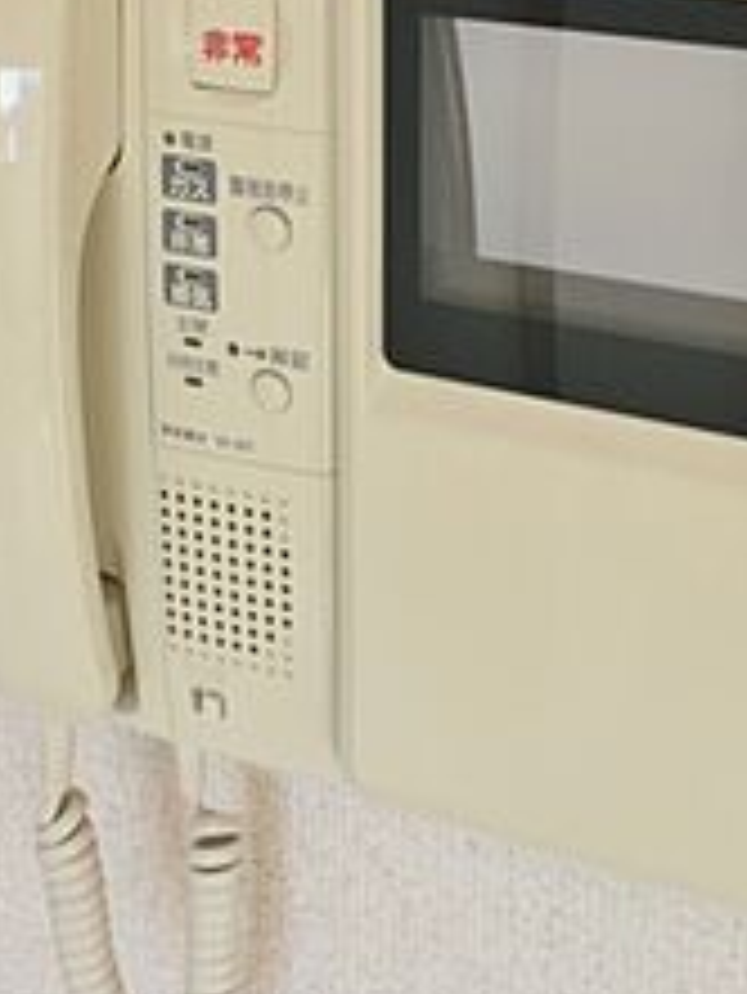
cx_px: 562
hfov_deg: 23.1
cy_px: 306
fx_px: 1811
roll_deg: -0.2
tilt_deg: -18.8
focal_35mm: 63
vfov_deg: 30.4
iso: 32
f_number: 2.2
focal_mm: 4.15
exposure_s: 1/194
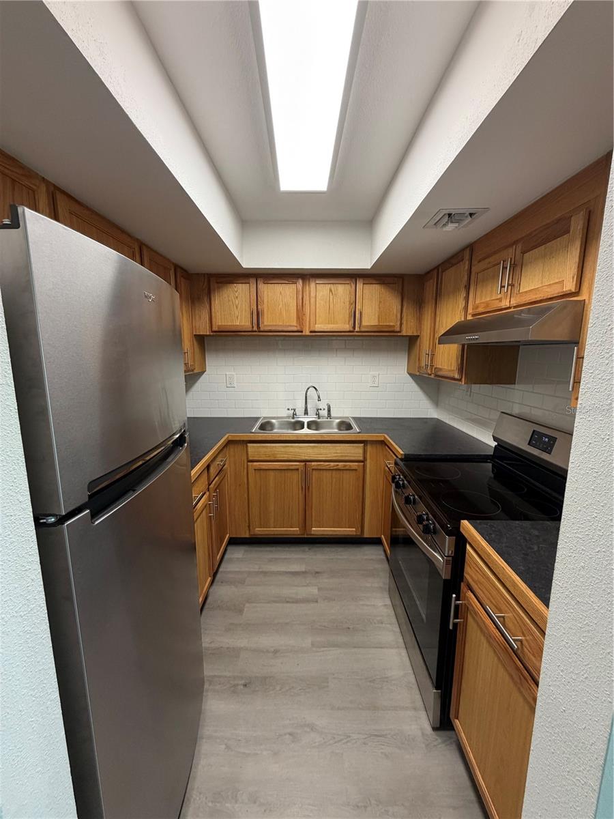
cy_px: 410
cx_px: 307
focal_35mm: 14
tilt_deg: -11.4
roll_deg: -0.3
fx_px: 331
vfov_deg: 102.1
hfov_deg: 85.7
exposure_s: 1/120
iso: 250
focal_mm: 2.22
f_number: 2.2
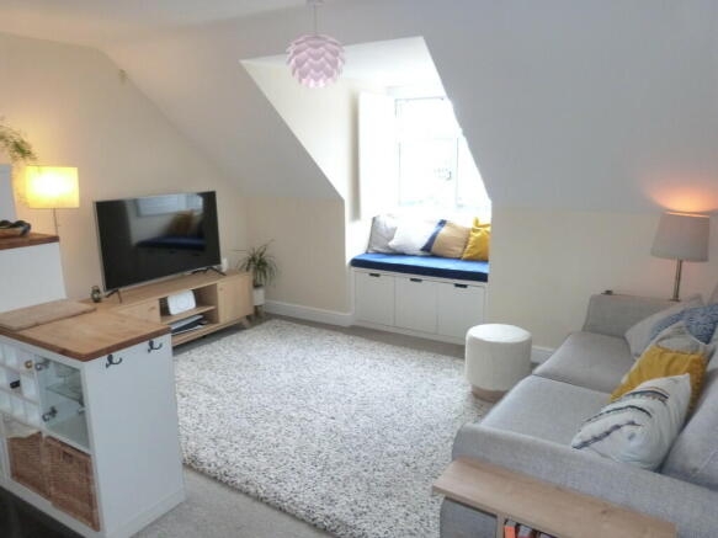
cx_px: 359
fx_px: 518
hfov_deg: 69.4
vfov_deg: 54.9
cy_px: 269
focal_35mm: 25
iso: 400
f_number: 2.8
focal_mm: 4.5
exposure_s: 1/60
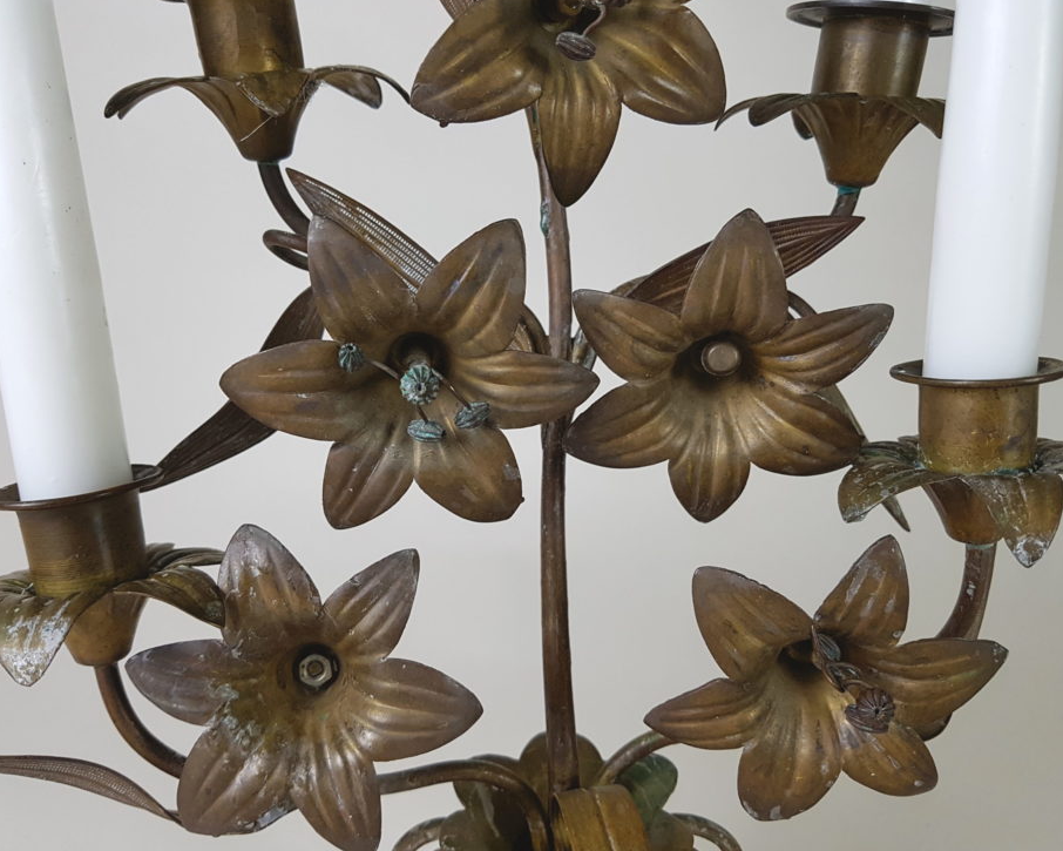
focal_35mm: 28
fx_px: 881
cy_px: 418
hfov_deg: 62.2
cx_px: 507
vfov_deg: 51.5
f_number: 1.7
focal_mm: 4.2
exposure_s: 1/50
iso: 64
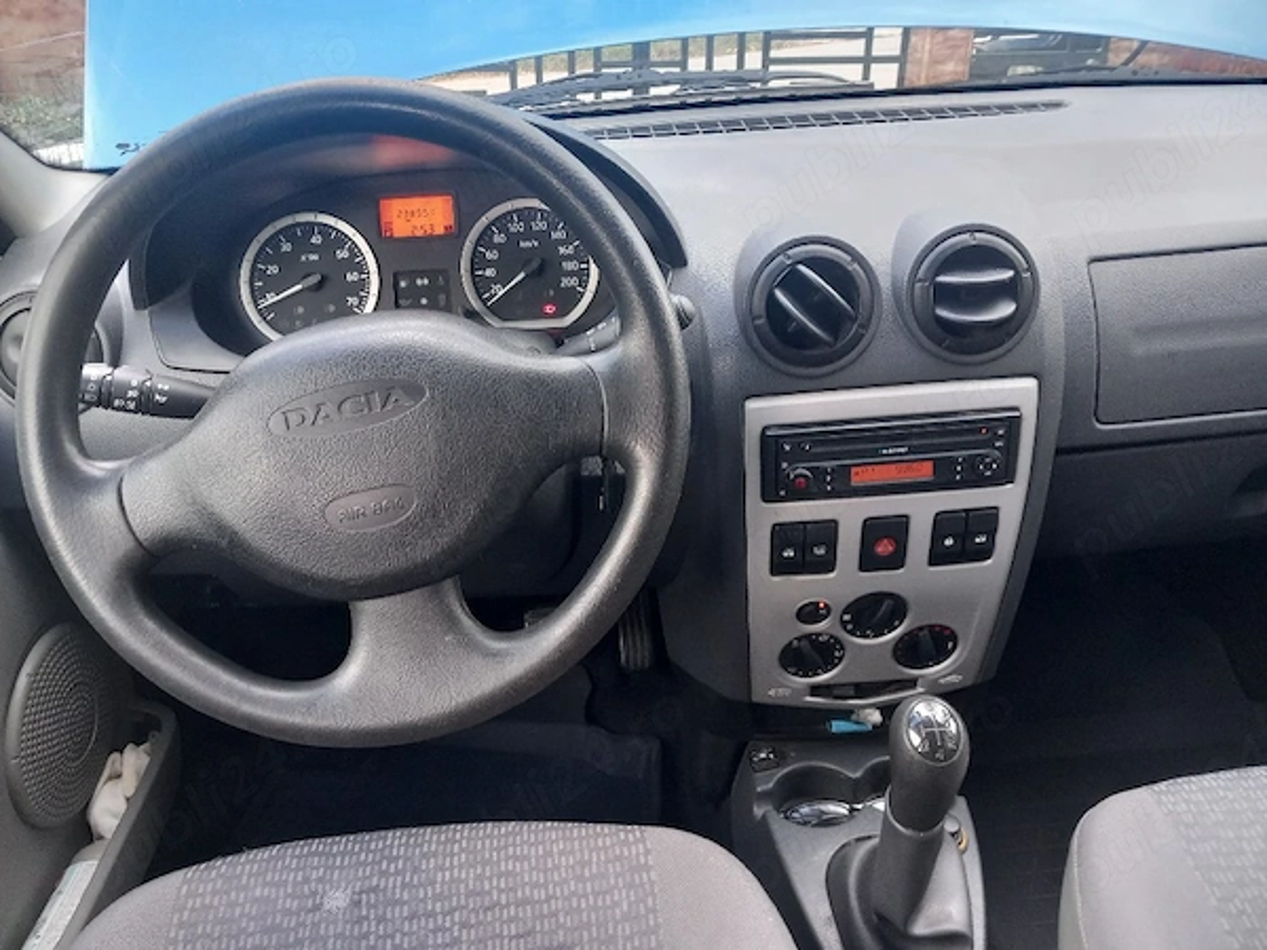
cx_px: 634
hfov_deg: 65.3
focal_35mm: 27
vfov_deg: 51.4
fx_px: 988
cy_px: 475
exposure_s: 1/50
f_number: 1.8
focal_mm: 4
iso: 200
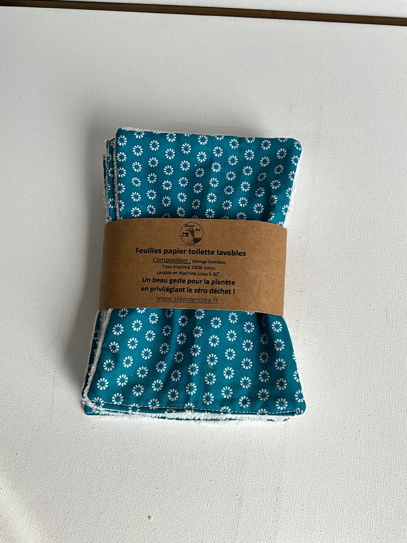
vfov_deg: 61.7
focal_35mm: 29
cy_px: 272
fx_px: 455
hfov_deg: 48.2
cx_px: 204
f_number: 1.8
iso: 16
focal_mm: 3
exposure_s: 1/150
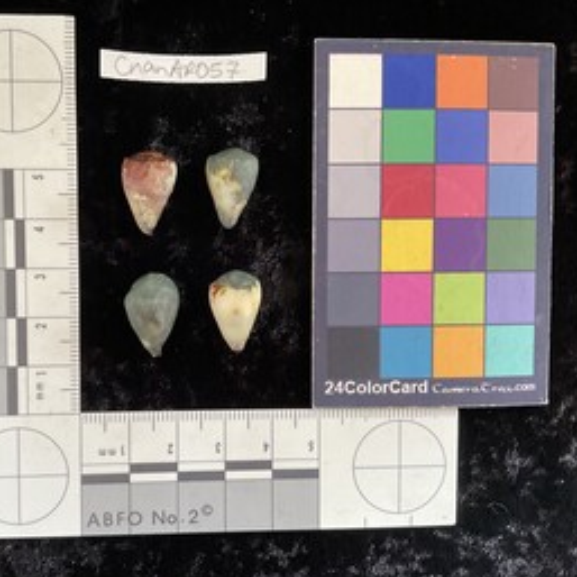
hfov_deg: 46.7
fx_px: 660
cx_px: 209
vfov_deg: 47.2
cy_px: 293
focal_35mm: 35
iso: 160
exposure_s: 1/60
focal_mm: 3
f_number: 1.8
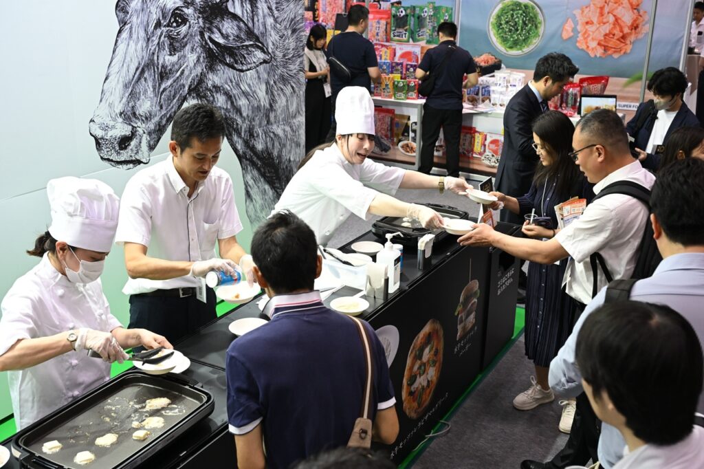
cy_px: 234
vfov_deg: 34.2
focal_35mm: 39
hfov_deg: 49.6
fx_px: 762
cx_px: 352
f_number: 5.6
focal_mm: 39
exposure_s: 1/125
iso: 2500
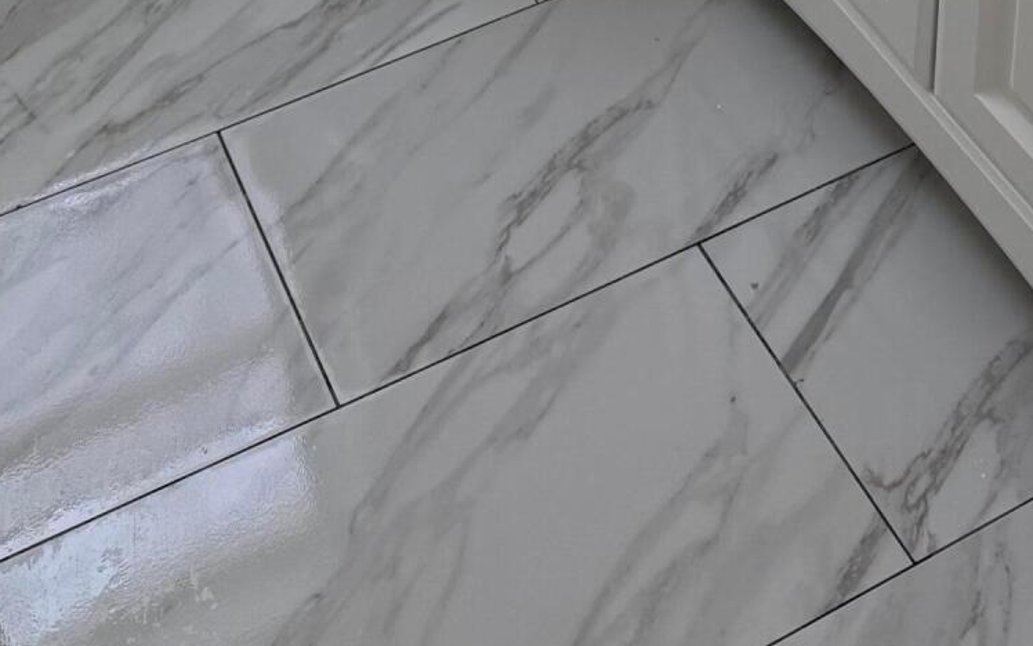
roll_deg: +1.4
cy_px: -515
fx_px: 1915
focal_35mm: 68
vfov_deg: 16.2
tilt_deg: -28.9
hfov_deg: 30.1
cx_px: 624
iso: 160
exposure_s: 1/243
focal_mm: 6.76
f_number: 1.78
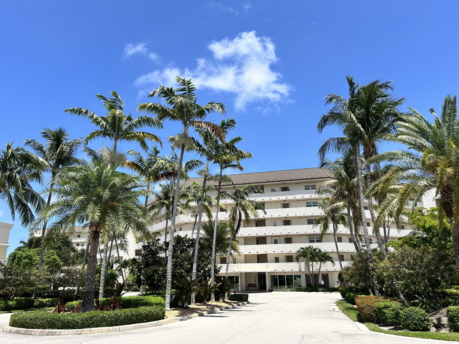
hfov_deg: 67.3
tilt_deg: +16.3
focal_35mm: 26
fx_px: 345
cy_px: 172
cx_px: 230
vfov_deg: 53.1
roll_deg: +1.8
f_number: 1.5
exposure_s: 1/4115
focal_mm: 5.7
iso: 50
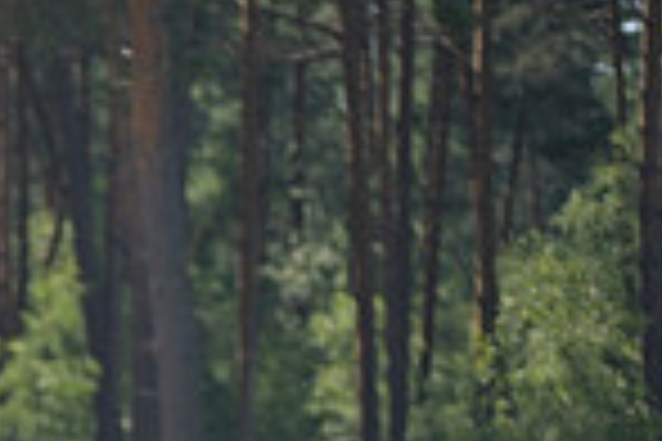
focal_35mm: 790
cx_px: -626
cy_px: 799
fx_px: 14526
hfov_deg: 2.6
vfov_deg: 1.7
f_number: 5
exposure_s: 1/1250
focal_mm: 200
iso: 450
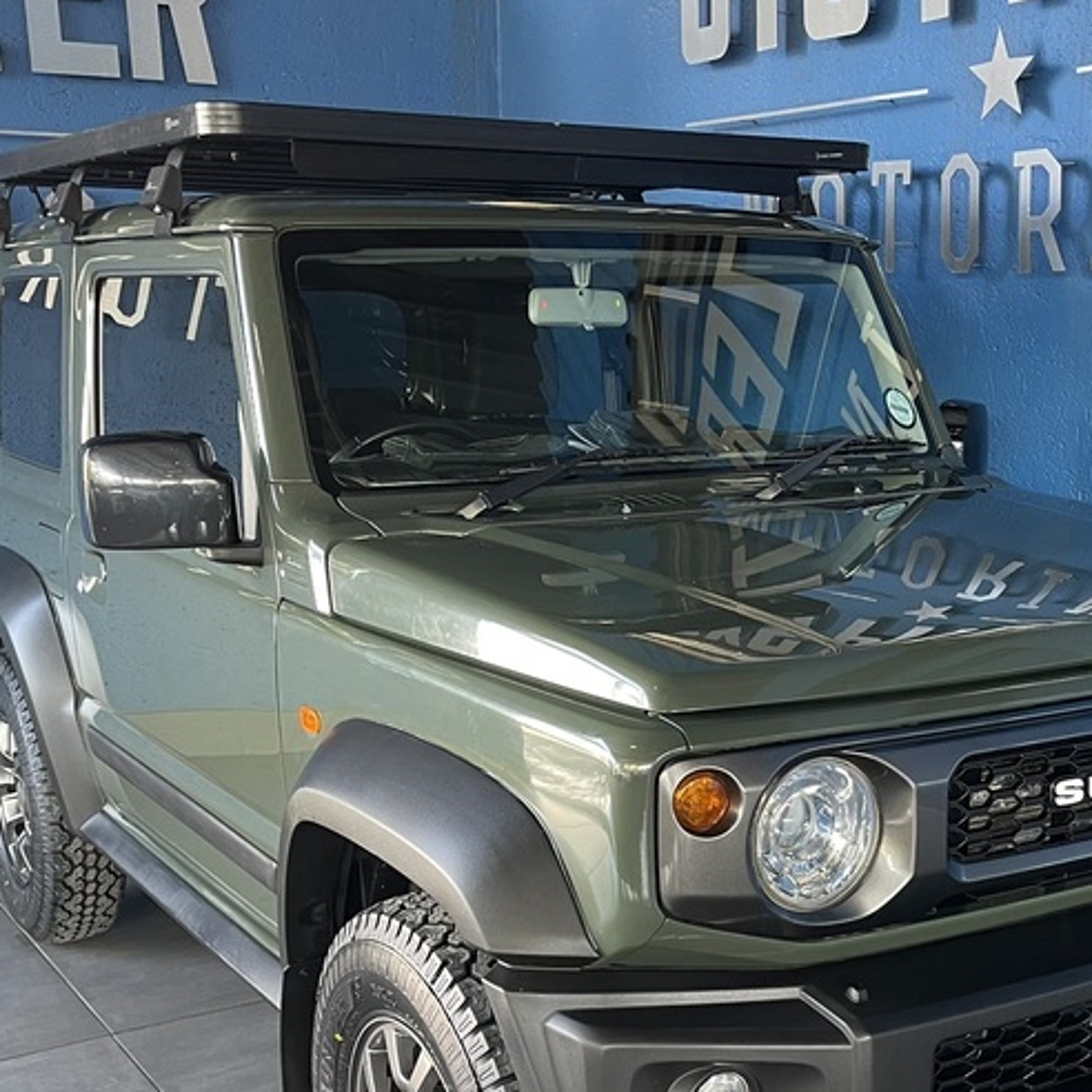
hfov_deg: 36.5
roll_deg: +0.4
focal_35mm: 46
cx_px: 715
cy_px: 764
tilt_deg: -14.7
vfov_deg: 36.3
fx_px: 1642
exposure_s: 1/60
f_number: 1.6
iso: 125
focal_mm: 5.1
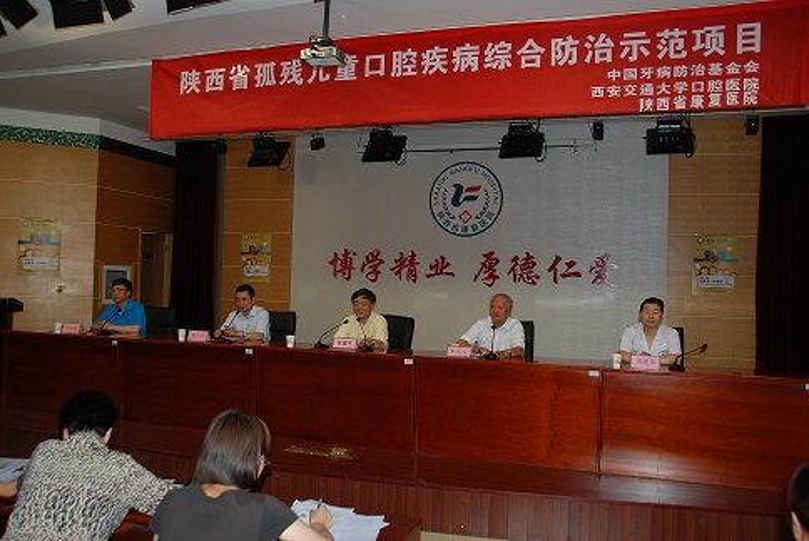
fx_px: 675
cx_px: 404
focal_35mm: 30
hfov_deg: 61.9
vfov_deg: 43.7
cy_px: 270
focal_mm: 20
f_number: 3.8
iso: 200
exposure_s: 1/60
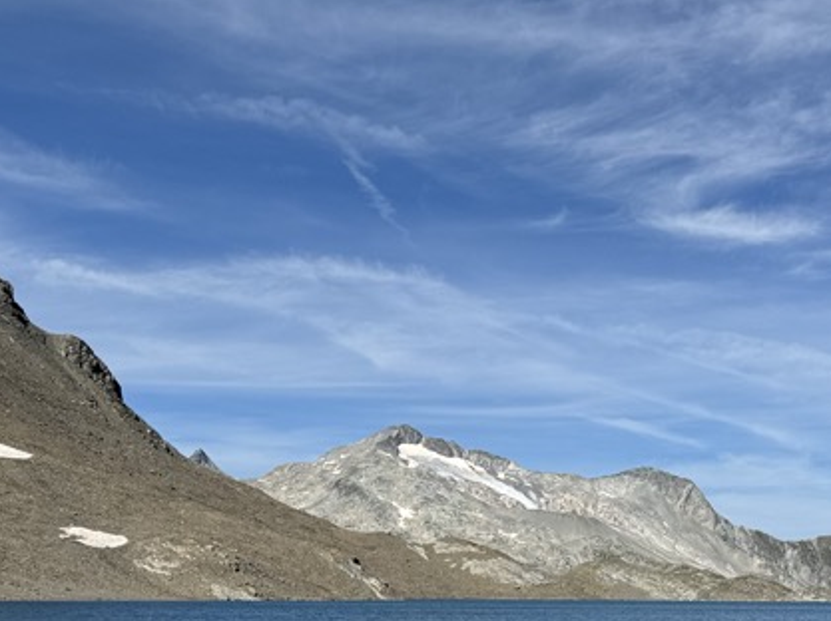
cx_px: 668
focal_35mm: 59
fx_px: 1415
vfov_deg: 23.6
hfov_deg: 31.8
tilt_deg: -2.0
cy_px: 645
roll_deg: +0.5
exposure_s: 1/7092
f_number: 1.78
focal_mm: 6.76
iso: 80
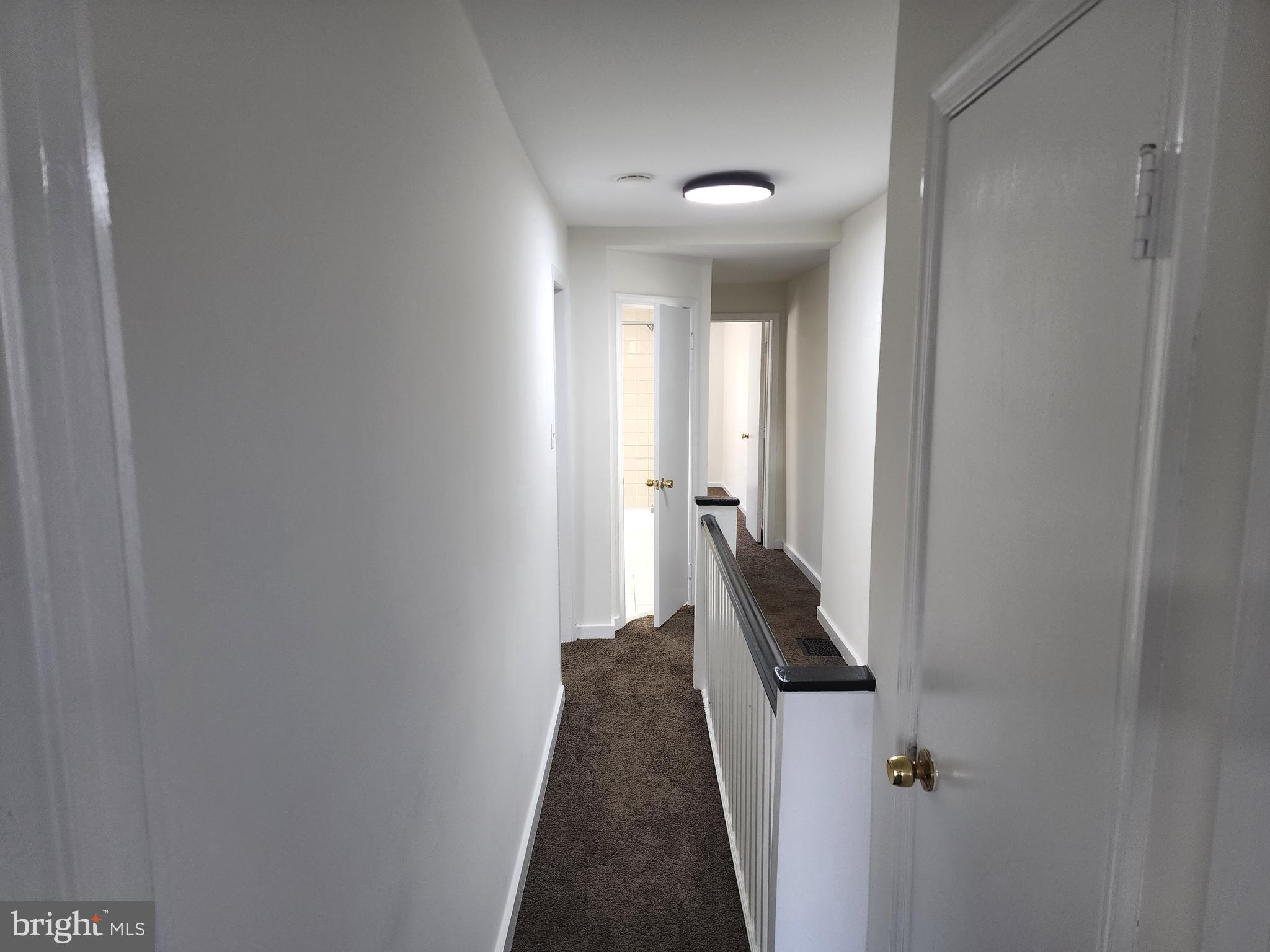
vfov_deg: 58.9
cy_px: 476
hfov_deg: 73.9
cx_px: 635
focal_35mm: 23
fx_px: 844
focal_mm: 6.4
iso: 200
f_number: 1.8
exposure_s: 1/120
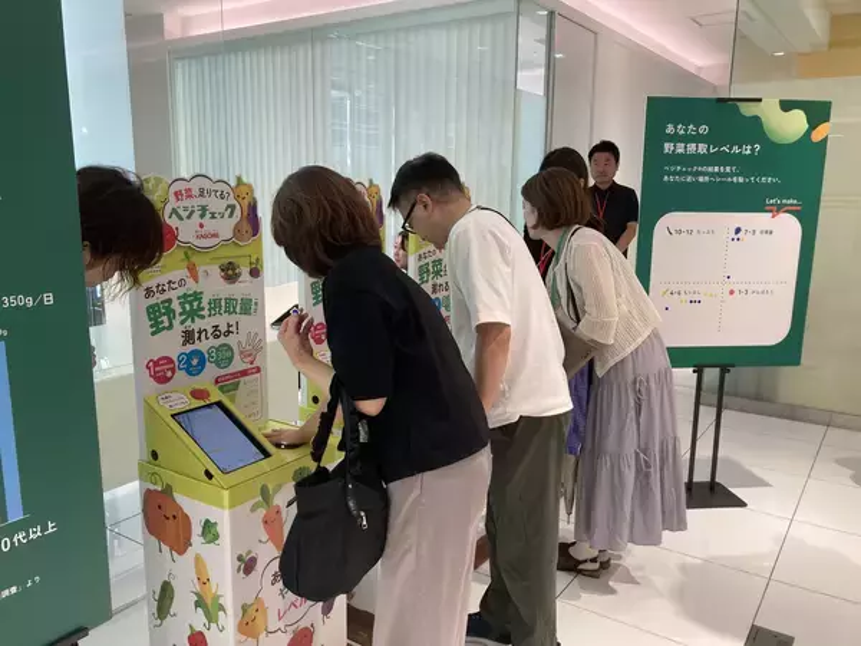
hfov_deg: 63.4
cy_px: 323
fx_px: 696
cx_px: 430
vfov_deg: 49.7
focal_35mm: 28
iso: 50
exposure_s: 1/45
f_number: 1.8
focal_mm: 3.99
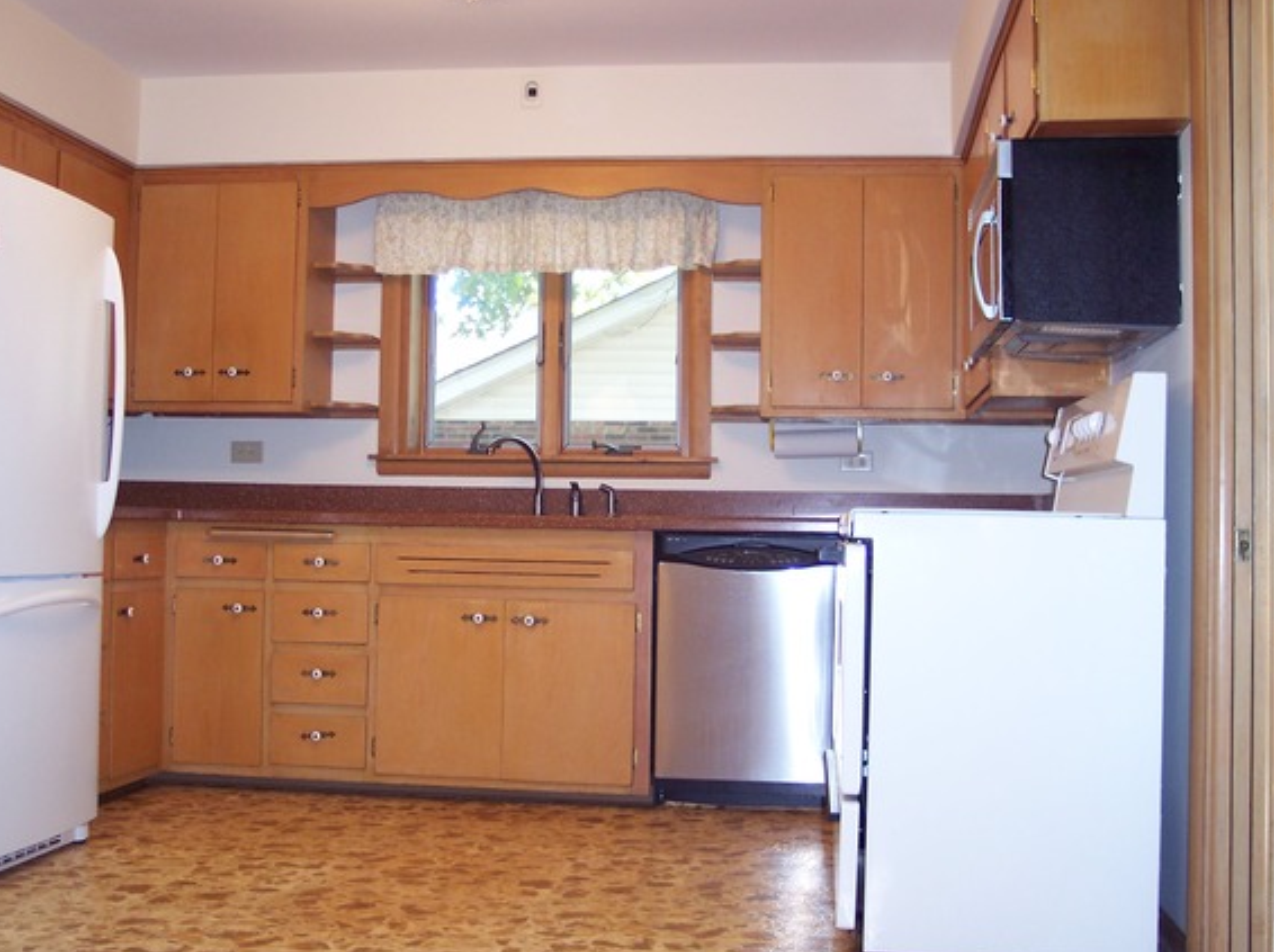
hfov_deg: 43.9
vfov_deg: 33.5
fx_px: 1581
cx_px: 599
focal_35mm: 43
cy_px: 456
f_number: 2.8
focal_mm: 8
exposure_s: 1/30
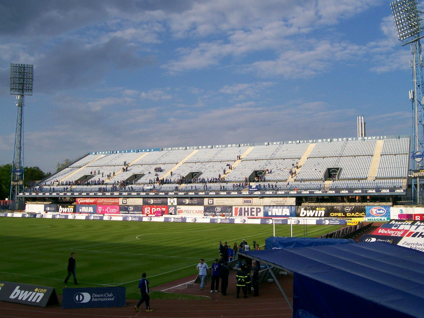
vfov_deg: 39.7
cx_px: 212
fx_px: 441
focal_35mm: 36
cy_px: 159
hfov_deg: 51.4
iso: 80
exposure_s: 1/644
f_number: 4.8
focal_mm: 6
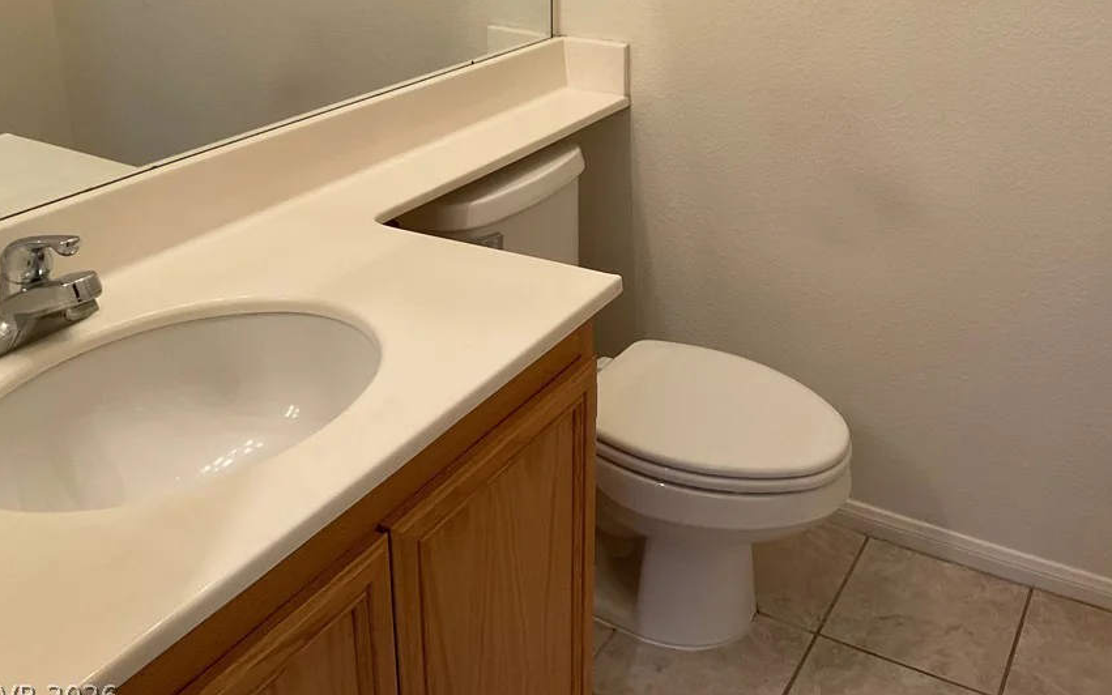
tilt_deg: -19.9
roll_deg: -1.7
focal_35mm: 37
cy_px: 216
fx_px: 1121
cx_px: 644
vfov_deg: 34.0
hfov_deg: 52.5
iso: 100
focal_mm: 3
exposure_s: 1/60
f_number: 1.8
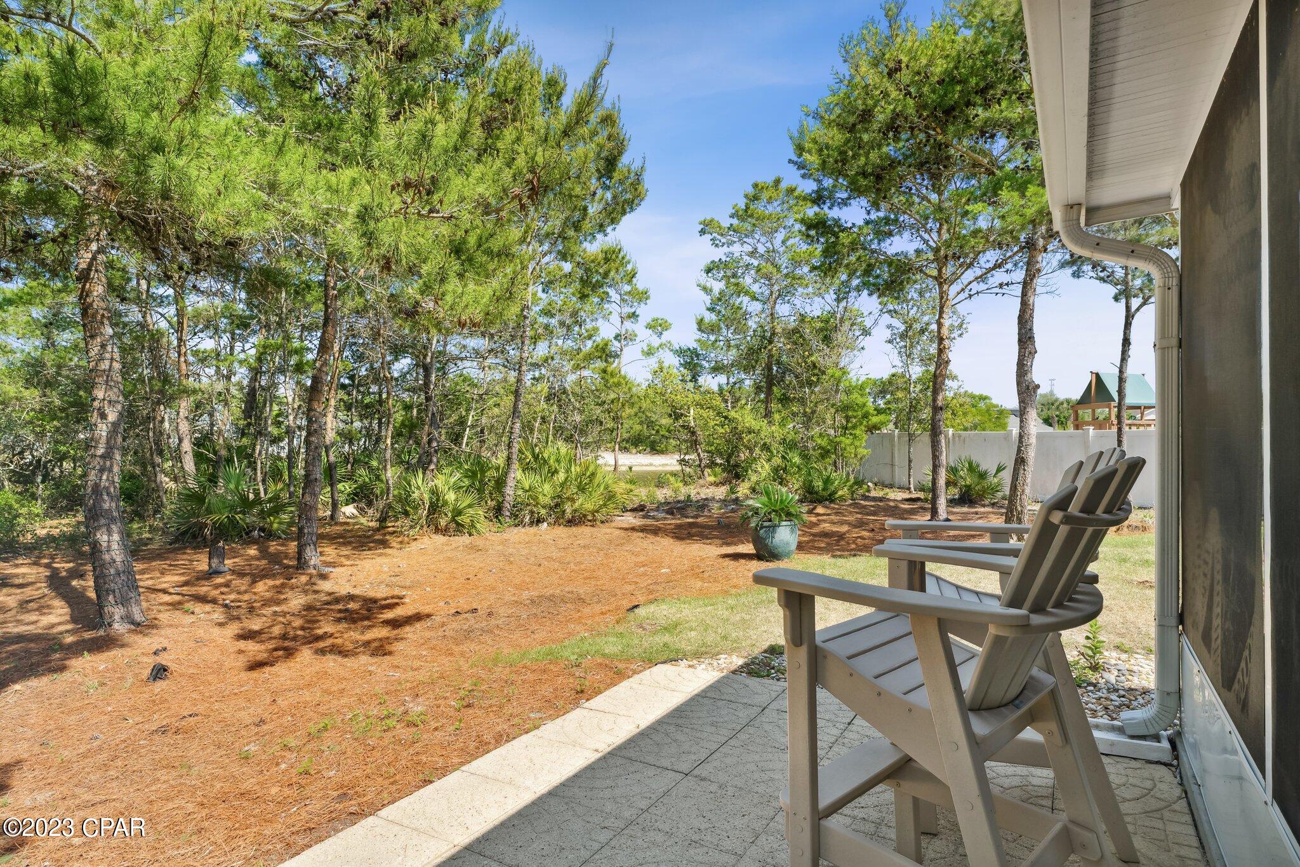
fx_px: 697
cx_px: 650
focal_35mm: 19
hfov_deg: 86.0
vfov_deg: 63.7
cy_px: 434
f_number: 8
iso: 640
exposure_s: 1/500
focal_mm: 19.3
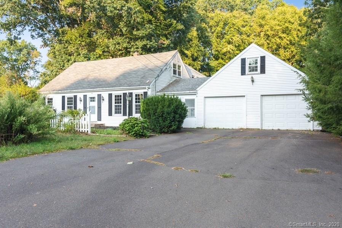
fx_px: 295
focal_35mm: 31
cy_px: 114
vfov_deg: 42.4
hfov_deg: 60.3
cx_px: 171
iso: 200
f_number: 8
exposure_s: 1/100
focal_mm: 31
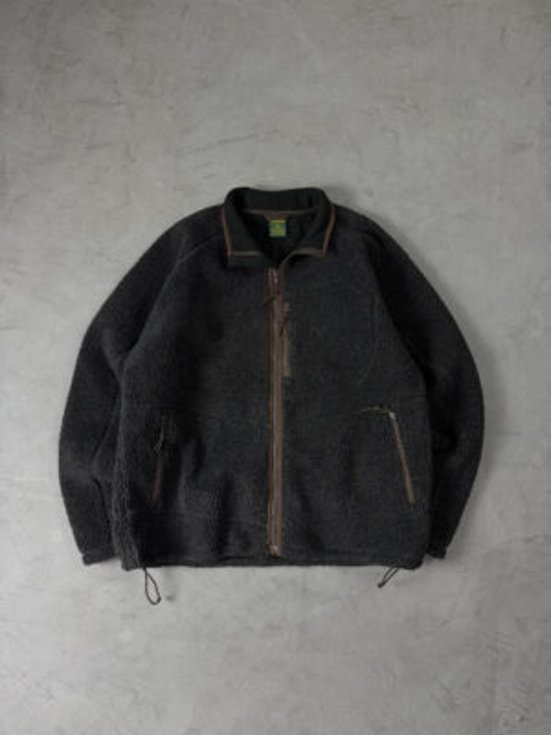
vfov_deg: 71.6
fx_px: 509
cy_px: 368
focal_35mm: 24
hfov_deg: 56.8
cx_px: 276
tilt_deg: -82.4
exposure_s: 1/60
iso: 125
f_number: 1.78
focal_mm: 6.76
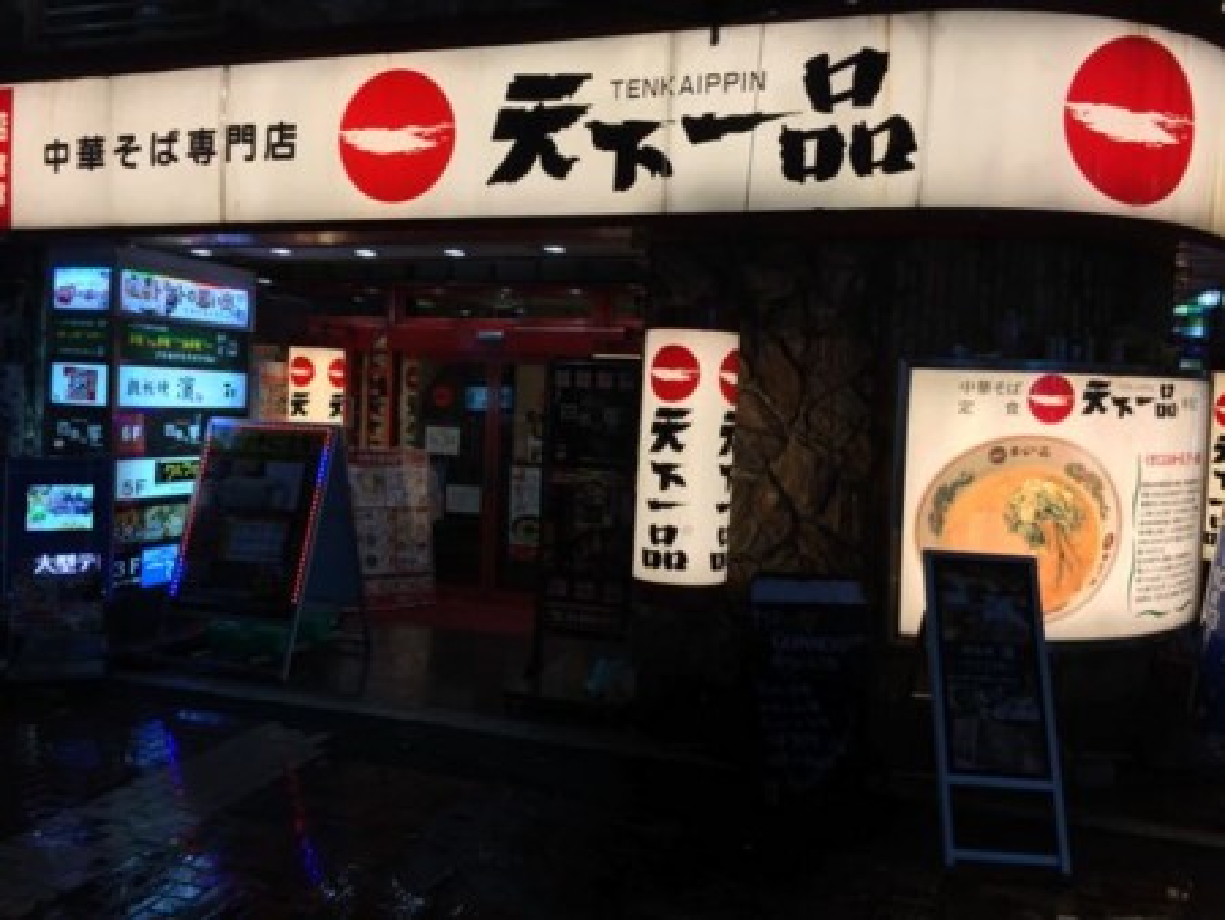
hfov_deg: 61.6
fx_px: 1027
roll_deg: -2.1
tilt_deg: -0.2
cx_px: 612
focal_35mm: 29
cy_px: 460
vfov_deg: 48.3
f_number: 2.2
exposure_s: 1/60
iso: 32
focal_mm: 4.15
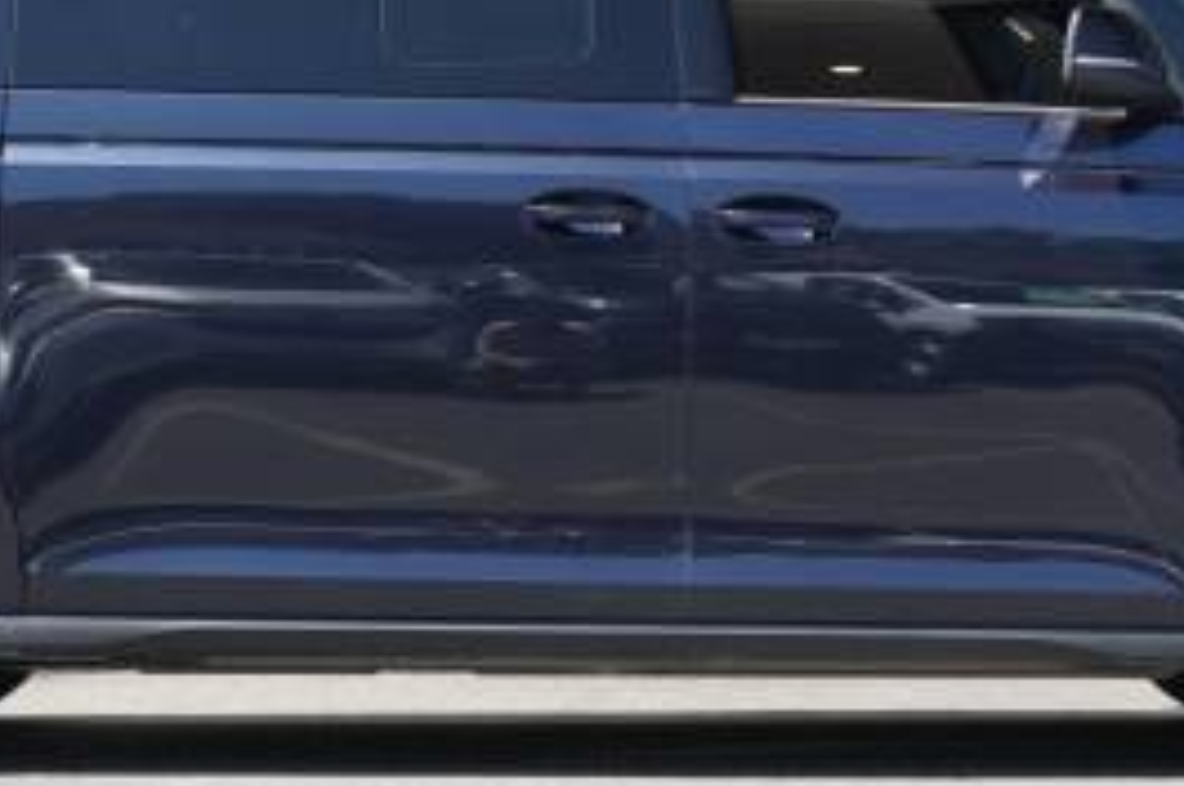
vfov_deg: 12.9
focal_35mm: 105
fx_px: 3456
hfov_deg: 19.4
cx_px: 590
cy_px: 196
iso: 400
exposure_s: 1/400
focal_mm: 29
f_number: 5.6
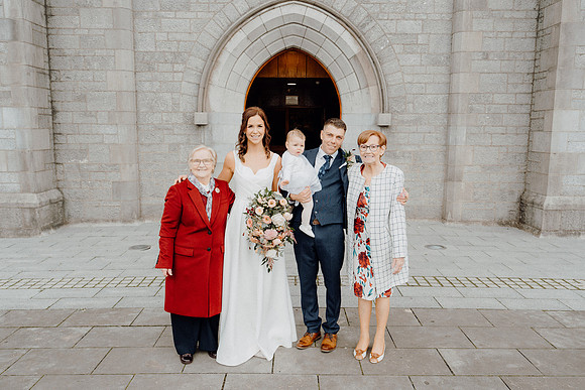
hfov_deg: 61.9
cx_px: 292
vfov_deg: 43.6
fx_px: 488
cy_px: 195
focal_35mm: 30
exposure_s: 1/160
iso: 125
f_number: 5
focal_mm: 30
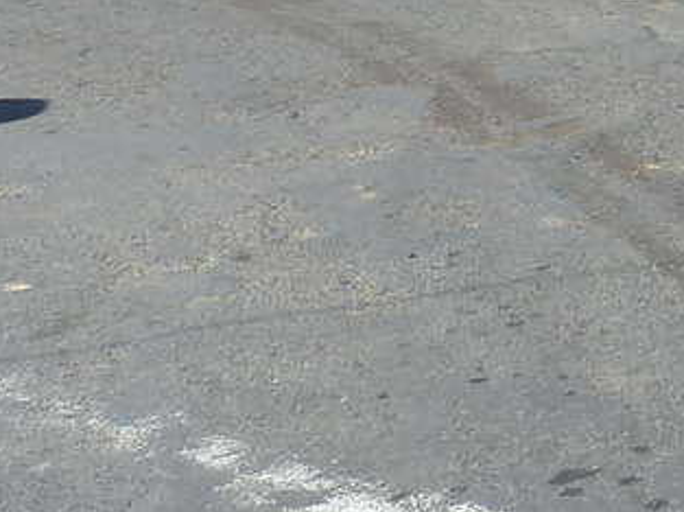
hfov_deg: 14.0
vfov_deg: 10.7
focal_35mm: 128
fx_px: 2526
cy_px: -444
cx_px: 1145
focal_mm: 4.1
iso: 80
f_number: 4
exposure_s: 1/400
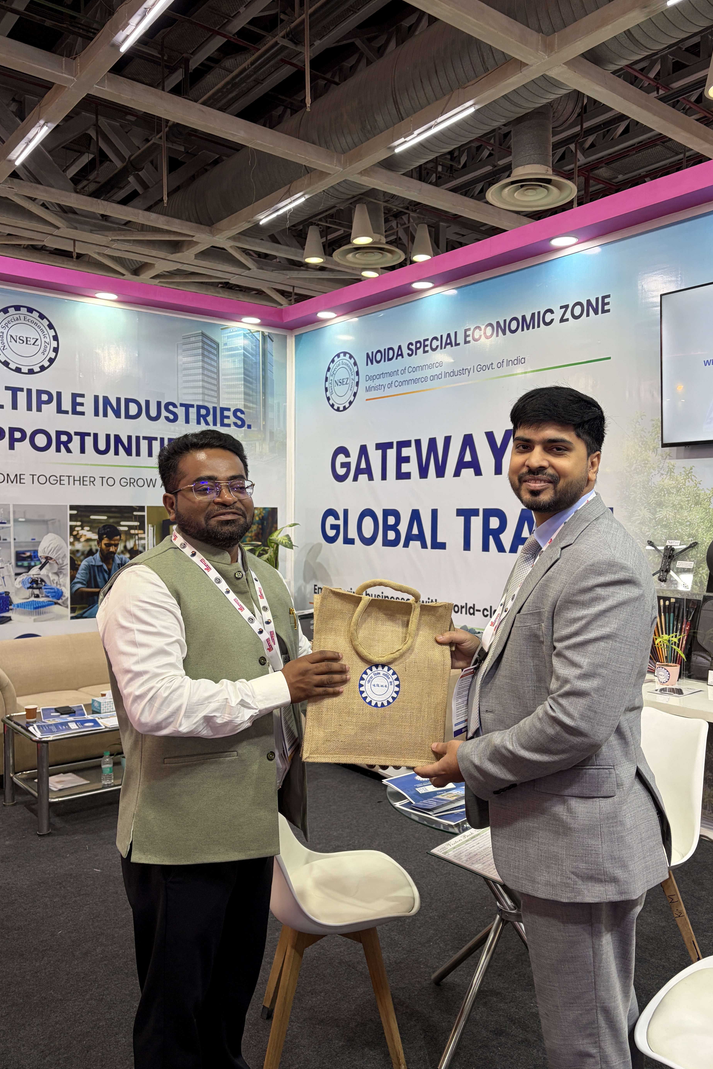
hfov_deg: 46.3
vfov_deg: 65.5
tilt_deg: -1.7
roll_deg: +0.4
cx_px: 393
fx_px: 832
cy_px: 548
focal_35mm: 28
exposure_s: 1/100
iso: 80
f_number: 1.6
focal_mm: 5.96
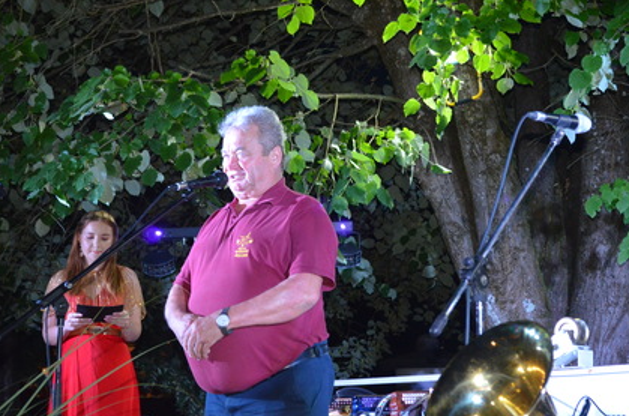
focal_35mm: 73
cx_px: 327
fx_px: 1264
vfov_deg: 18.7
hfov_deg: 27.9
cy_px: 209
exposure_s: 1/60
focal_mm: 45
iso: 1800
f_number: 5.3
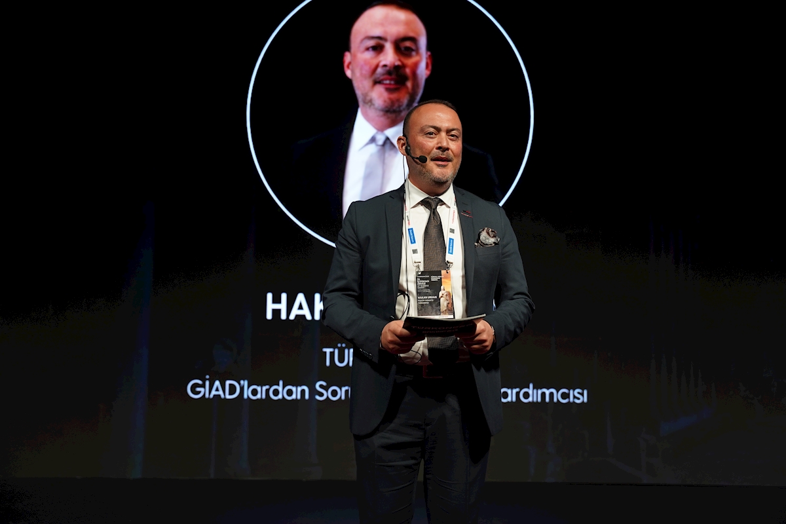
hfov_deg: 48.0
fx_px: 882
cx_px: 393
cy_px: 262
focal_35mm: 40
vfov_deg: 33.1
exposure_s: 1/160
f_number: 2.8
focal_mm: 40.4
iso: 500
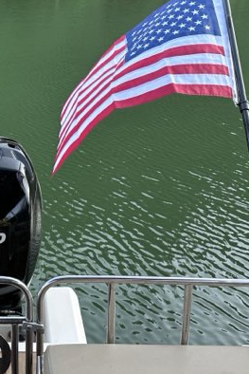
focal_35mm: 57
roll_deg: -0.1
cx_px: -2
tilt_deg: -19.1
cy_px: 137
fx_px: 591
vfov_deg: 34.8
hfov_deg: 22.8
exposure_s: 1/123
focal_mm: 6.86
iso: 50
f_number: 1.78
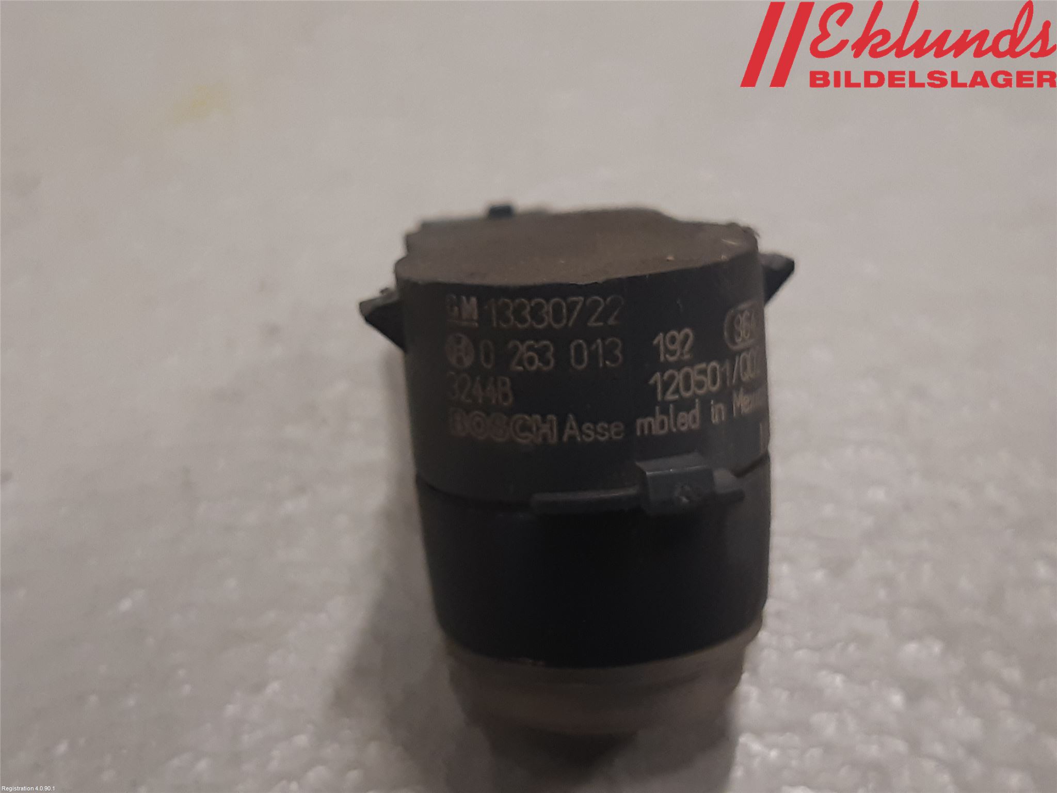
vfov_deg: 53.1
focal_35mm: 26
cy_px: 396
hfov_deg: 67.3
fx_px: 794
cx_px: 528
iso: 100
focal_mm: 3.93
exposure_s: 1/50
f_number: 1.7
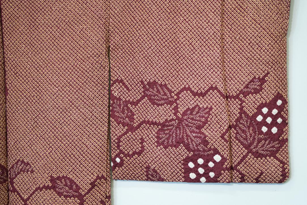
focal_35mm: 105
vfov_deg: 13.0
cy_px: 102
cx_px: 154
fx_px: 895
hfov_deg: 19.5
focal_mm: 105
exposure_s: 1/125
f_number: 4
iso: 2500
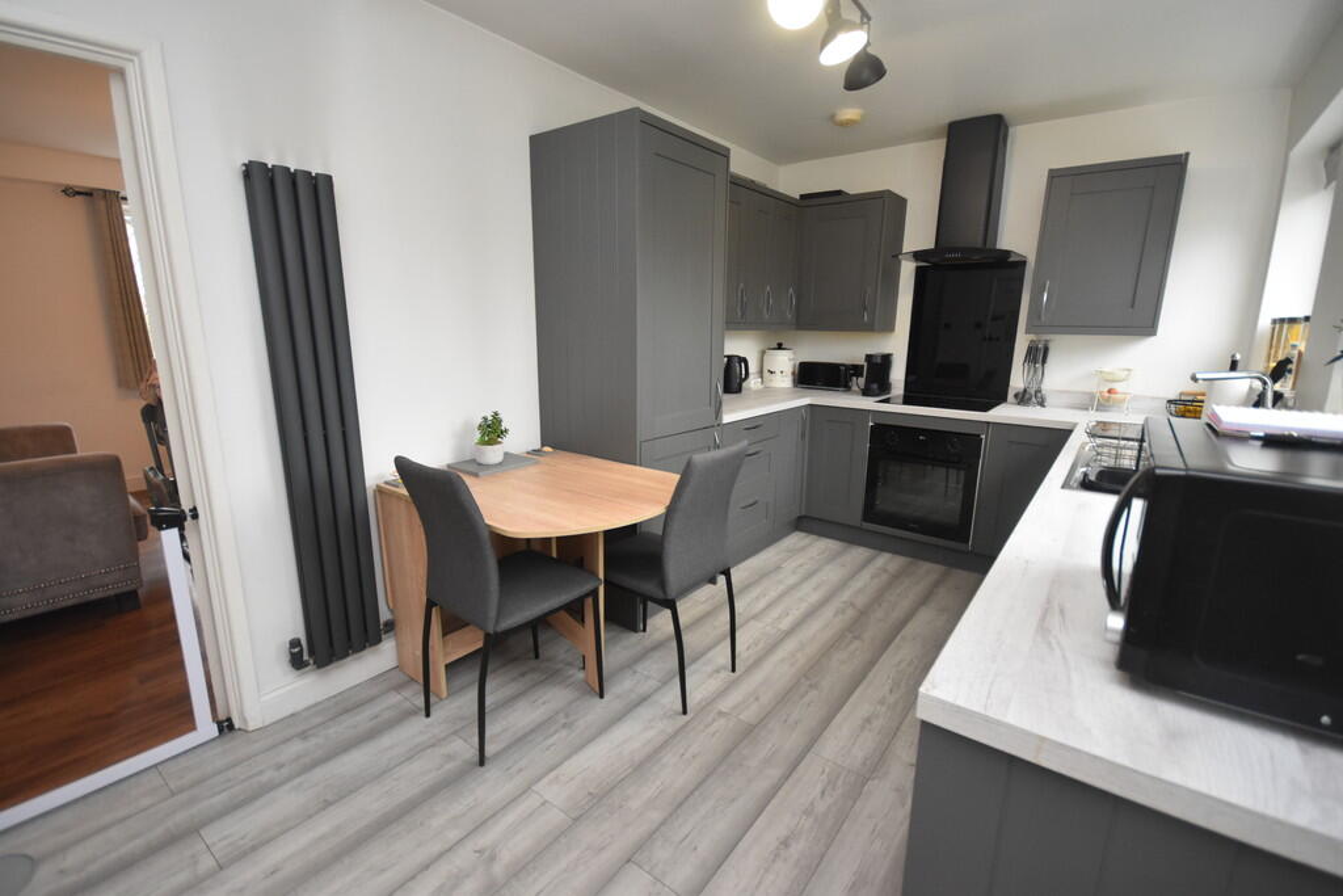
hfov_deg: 100.4
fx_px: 560
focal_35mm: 15
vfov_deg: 77.3
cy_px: 448
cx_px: 672
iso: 1250
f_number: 4
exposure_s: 1/125
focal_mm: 10
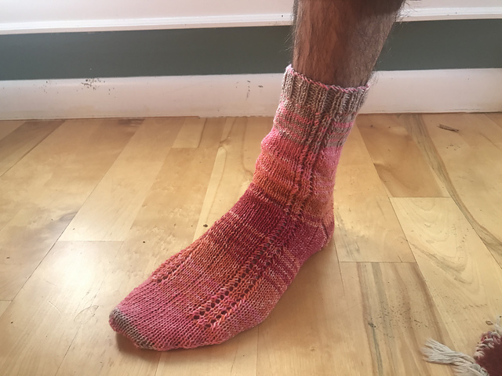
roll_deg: +0.9
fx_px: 406
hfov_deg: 63.4
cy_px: 188
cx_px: 251
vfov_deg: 49.7
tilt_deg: -30.3
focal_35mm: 28
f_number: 1.8
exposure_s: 1/60
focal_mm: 3.99
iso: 25
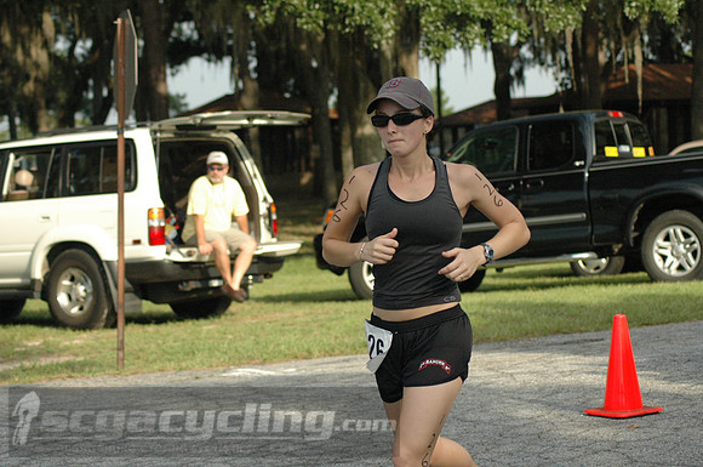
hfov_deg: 19.5
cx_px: 352
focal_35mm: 105
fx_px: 2048
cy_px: 234
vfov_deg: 13.0
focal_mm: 70
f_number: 4.5
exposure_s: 1/2000
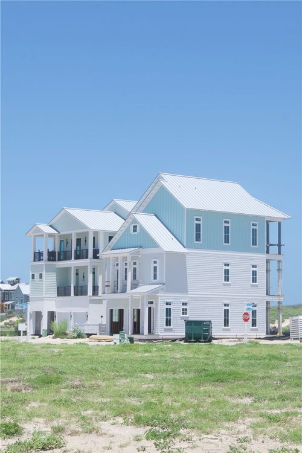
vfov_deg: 35.1
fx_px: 717
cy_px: 226
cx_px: 151
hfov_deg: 23.8
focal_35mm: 57
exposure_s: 1/350
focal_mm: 38
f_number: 11
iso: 280
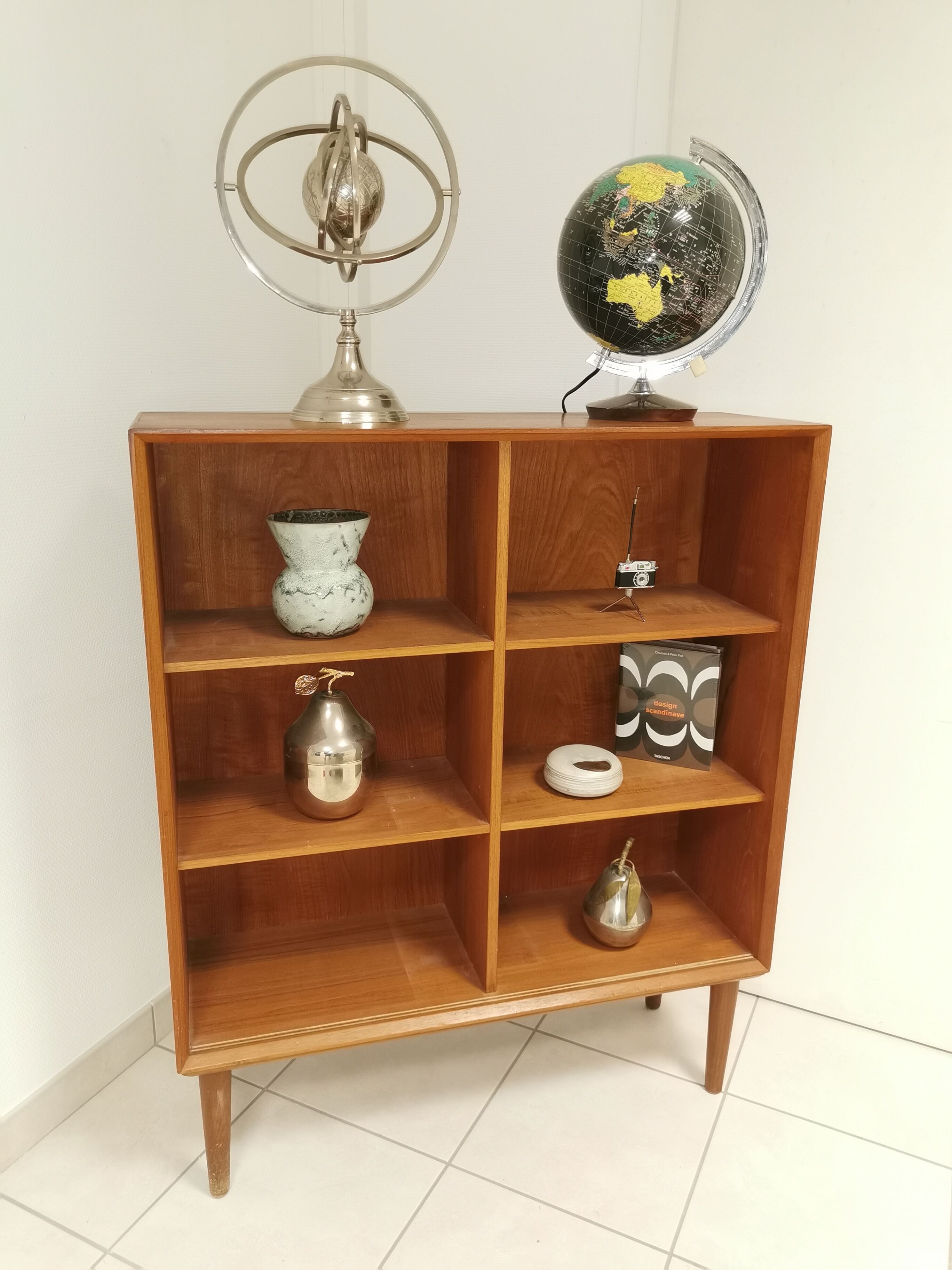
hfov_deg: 51.4
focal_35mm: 27
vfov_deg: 65.3
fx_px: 990
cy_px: 635
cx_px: 476
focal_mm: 5.58
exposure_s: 1/50
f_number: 1.8
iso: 320
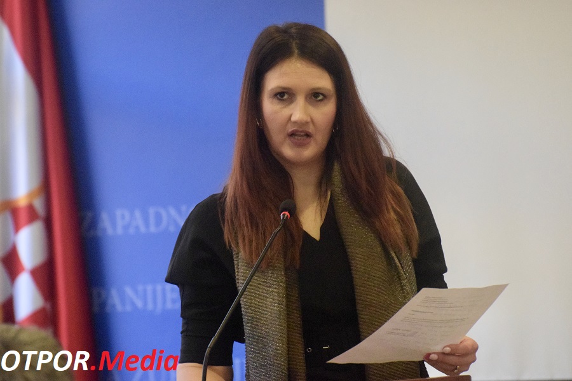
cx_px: 286
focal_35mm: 300
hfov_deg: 6.9
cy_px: 190
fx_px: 4766
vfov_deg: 4.6
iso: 6400
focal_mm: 200
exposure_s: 1/320
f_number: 5.3
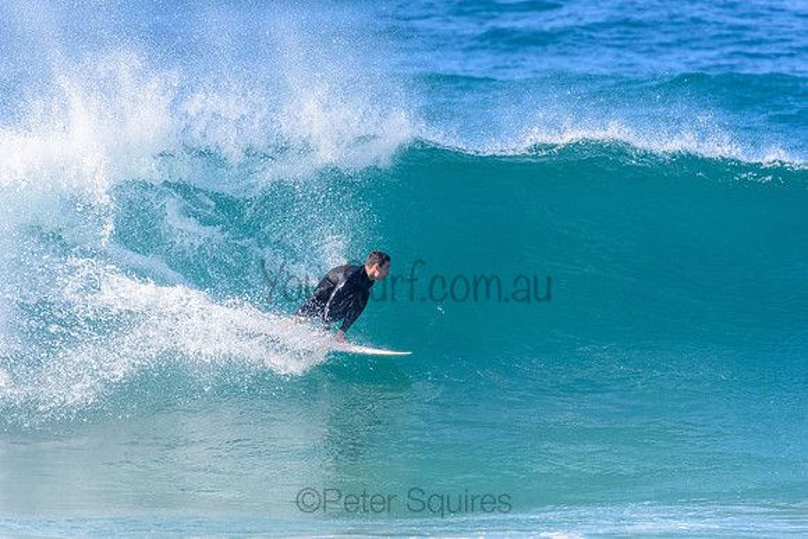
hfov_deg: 2.7
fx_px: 16836
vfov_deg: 1.8
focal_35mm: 750
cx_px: 404
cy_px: 270
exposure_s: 1/2000
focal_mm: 500
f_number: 5.6
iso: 500
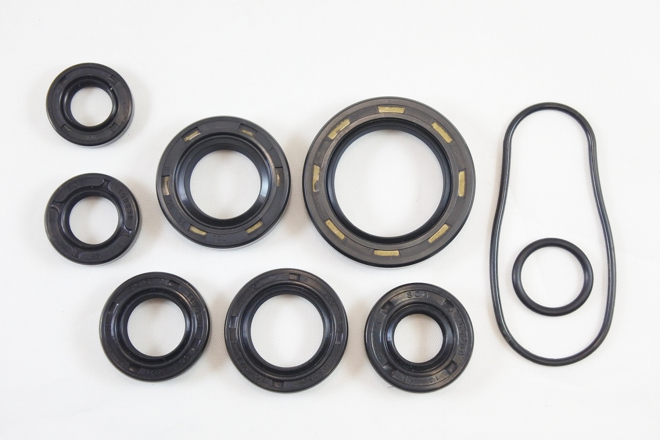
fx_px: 1137
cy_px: 220
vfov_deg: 21.9
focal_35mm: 62
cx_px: 330
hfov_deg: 32.4
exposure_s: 1/100
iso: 800
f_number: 5
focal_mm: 23.1
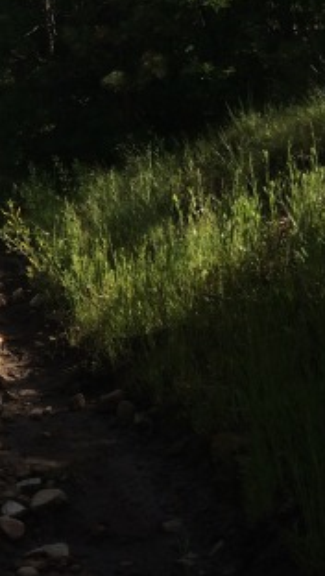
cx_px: -281
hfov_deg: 13.3
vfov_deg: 26.1
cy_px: 220
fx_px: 1238
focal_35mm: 81
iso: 32
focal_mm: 4.15
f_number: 2.2
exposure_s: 1/733
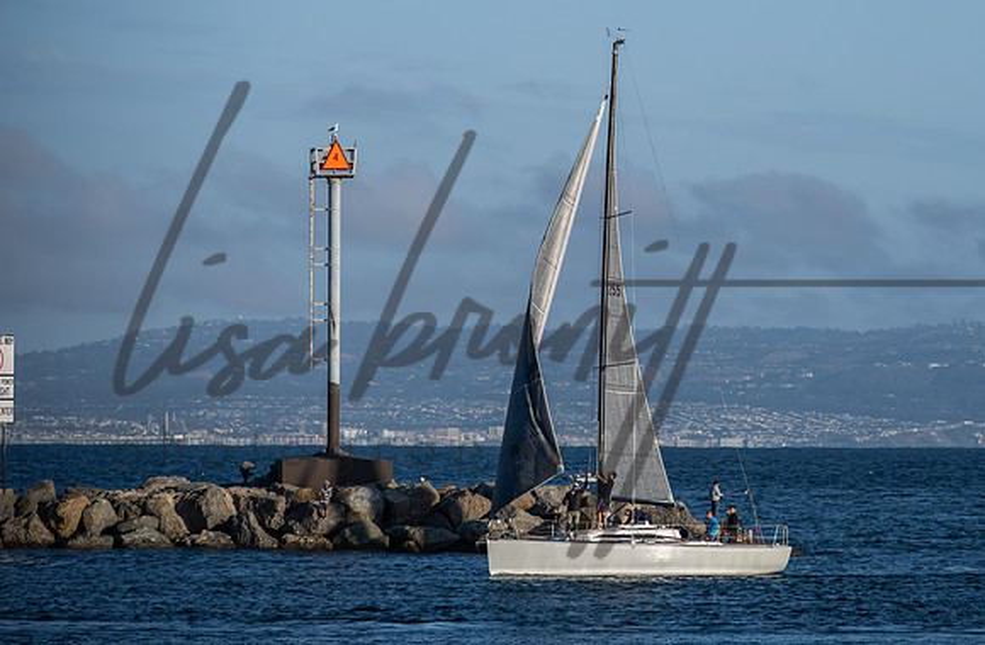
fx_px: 7358
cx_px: 662
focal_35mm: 270
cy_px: 204
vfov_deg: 5.0
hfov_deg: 7.7
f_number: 6.3
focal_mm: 200
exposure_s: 1/1600
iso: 320
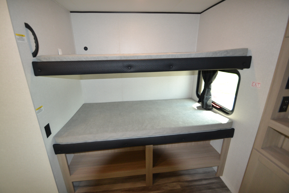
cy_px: 96
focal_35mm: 15
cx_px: 144
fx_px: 120
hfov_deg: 100.4
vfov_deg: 77.3
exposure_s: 1/60
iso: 900
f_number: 3.5
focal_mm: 10
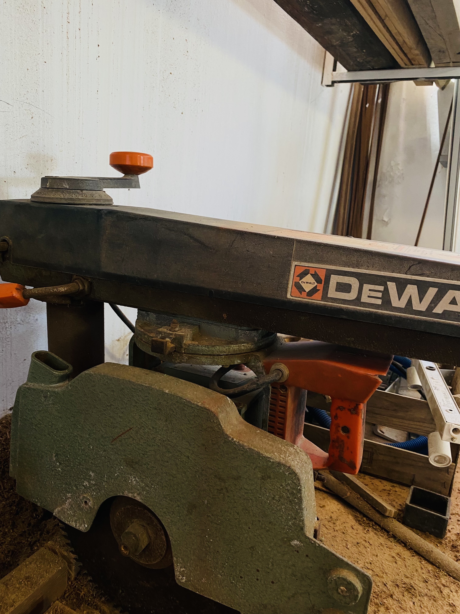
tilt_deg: -13.1
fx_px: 461
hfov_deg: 53.1
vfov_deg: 67.3
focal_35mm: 26
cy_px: 307
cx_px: 230
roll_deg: -4.7
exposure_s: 1/63
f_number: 1.8
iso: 125
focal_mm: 4.25
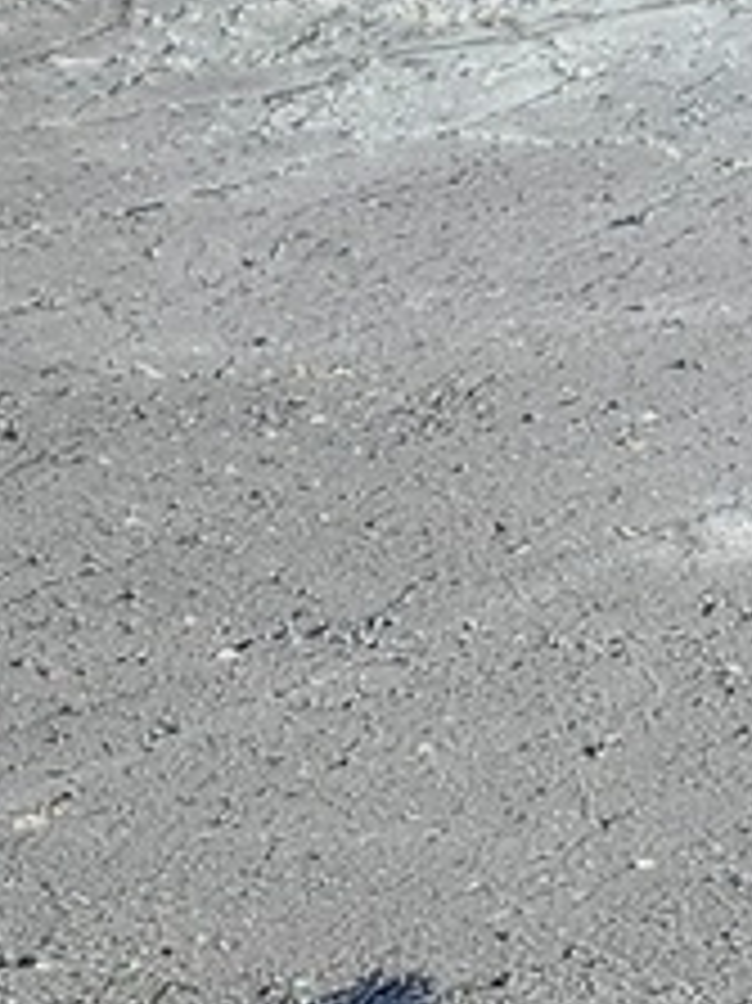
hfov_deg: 6.0
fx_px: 6118
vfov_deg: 9.1
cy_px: 1679
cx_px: 2877
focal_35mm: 211
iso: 20
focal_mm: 5.4
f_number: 1.8
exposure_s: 1/293
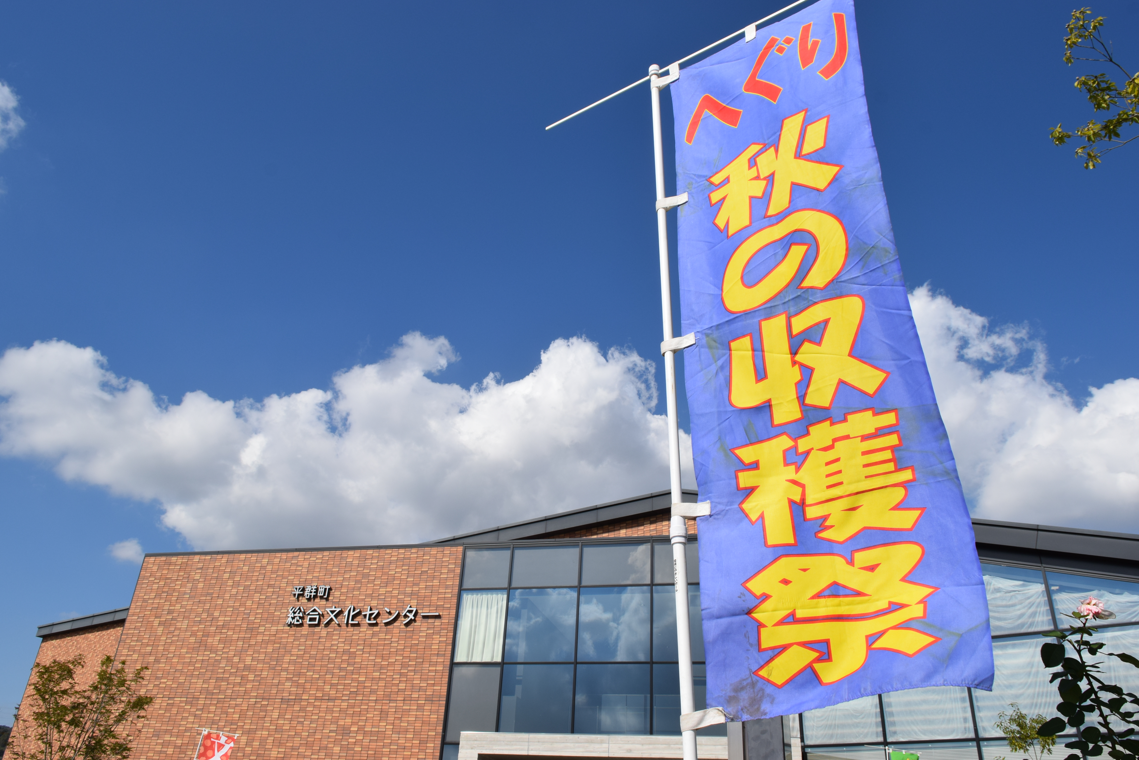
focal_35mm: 27
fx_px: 854
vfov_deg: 48.0
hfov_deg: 67.4
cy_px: 380
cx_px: 570
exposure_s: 1/500
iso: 200
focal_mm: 18
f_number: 11
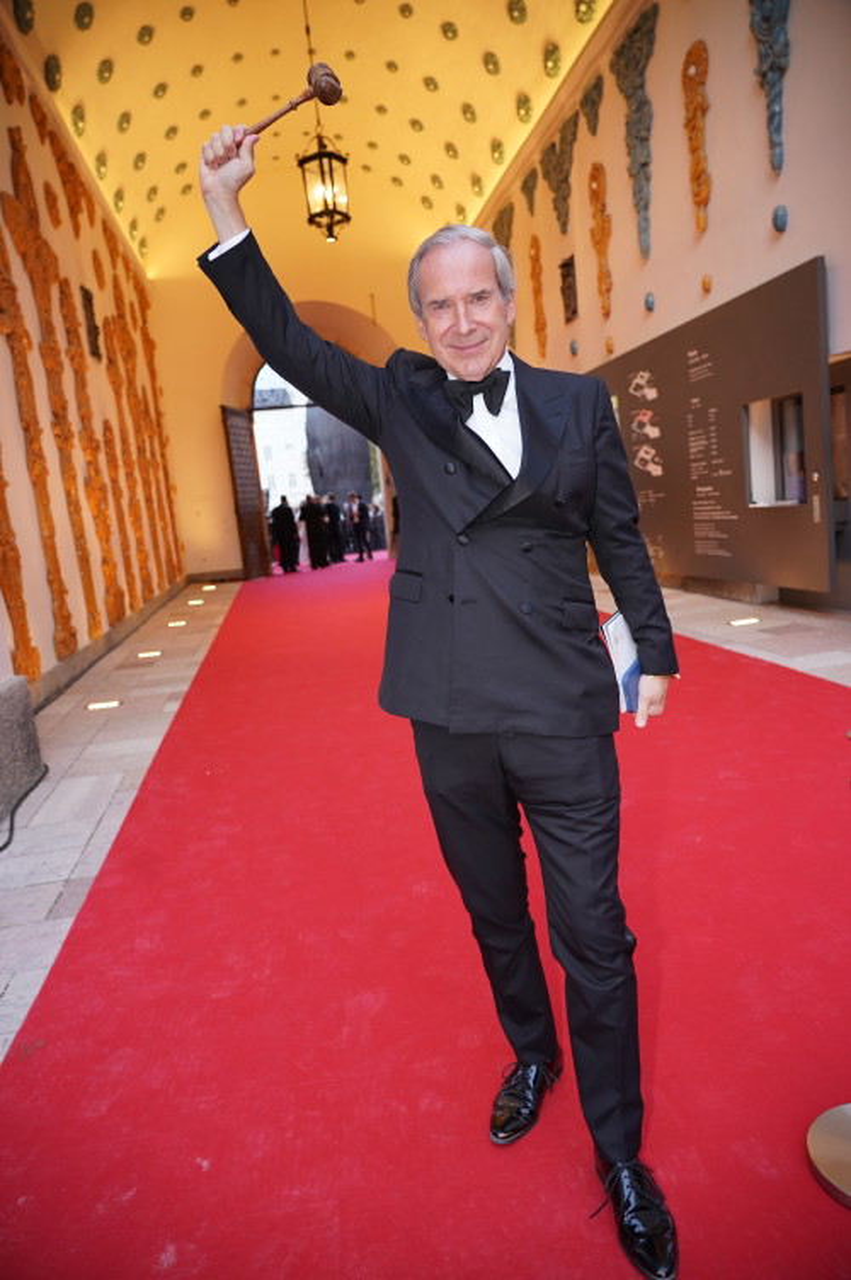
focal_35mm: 24
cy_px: 640
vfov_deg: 73.8
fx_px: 853
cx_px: 426
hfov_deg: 53.0
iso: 1250
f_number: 4
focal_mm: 24
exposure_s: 1/80
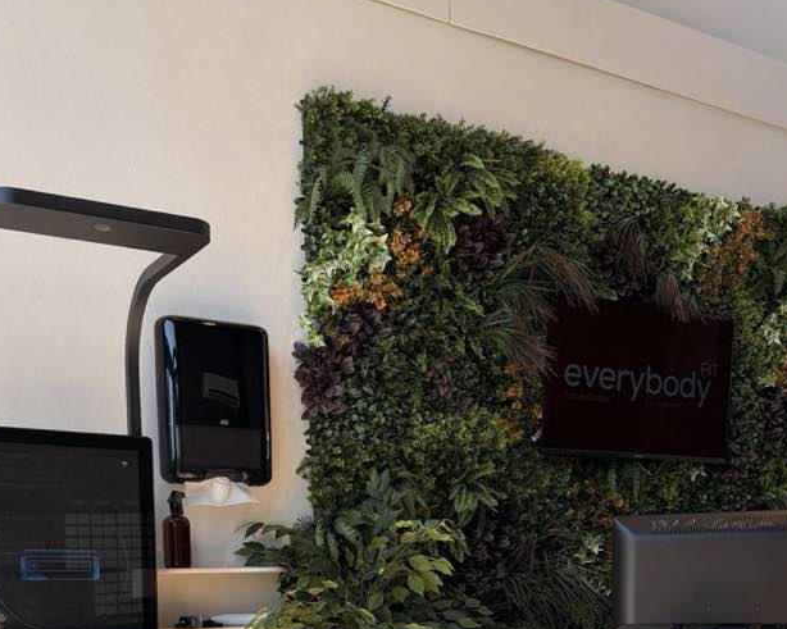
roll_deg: +1.0
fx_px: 978
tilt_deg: -4.1
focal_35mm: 42
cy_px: 651
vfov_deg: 32.4
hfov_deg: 43.7
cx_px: 327
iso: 80
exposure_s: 1/1139
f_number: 1.78
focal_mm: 6.76
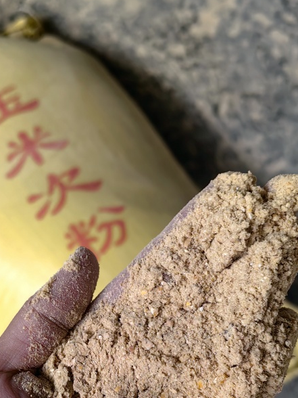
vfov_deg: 38.5
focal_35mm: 49
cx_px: 88
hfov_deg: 29.4
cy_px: 266
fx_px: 562
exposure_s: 1/50
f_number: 2
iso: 200
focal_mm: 5.75
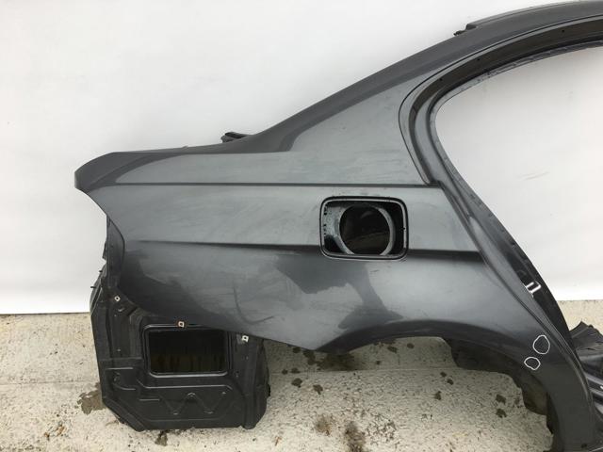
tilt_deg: -34.6
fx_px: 505
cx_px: 302
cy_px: 226
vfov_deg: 48.2
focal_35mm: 29
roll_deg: -1.3
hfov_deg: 61.7
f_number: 2.2
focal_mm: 4.15
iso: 25
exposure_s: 1/184
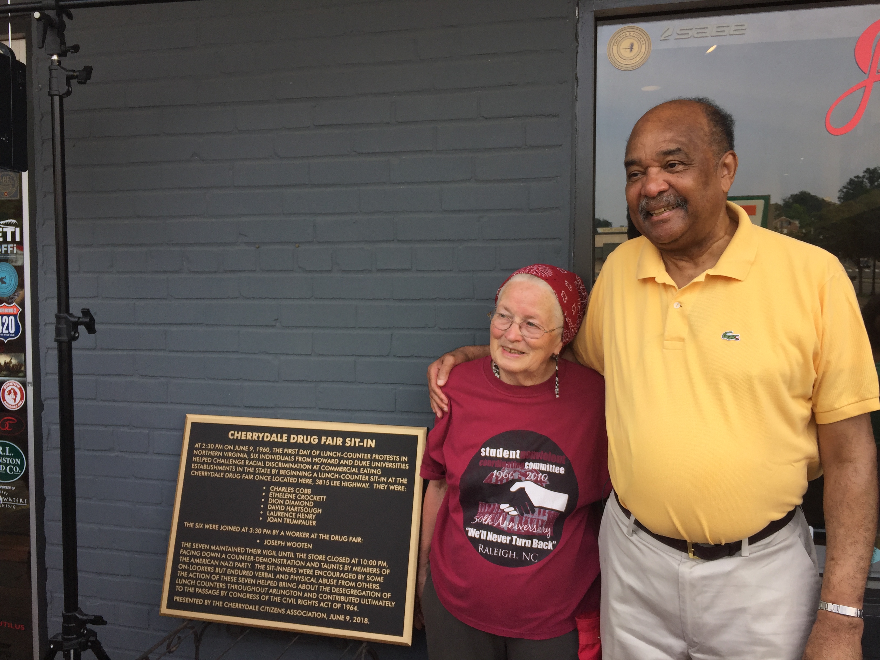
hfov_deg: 61.7
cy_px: 330
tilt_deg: -2.3
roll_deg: -1.1
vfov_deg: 48.2
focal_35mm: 29
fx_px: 737
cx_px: 440
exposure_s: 1/353
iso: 32
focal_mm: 4.15
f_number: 2.2
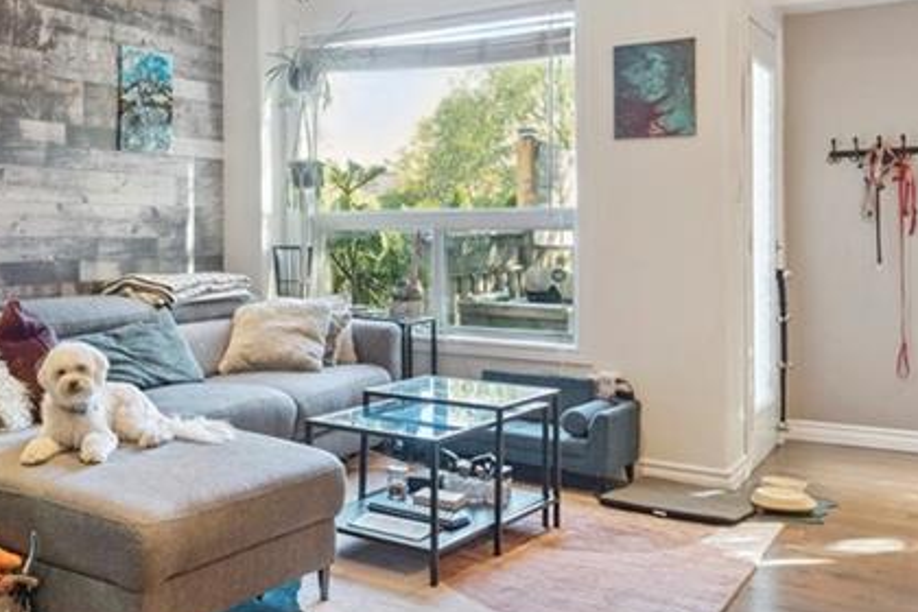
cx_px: 55
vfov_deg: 34.0
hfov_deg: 44.1
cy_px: 232
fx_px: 994
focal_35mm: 39
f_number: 4.5
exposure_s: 1/50
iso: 2500
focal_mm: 16
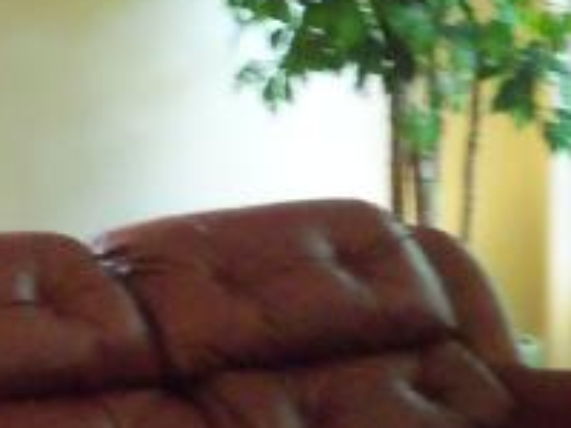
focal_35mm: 246
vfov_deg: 6.0
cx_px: 879
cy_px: 414
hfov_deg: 7.9
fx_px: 4058
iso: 400
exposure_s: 1/15
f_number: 3.9
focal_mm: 8.7
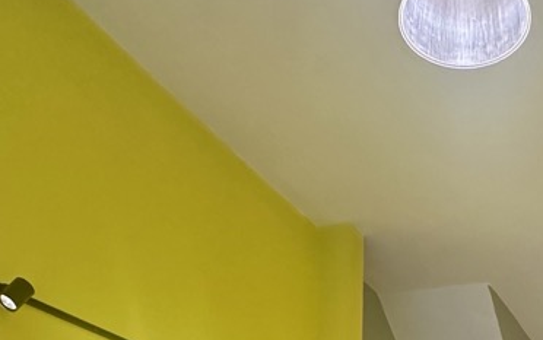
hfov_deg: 37.7
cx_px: 455
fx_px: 755
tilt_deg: +1.0
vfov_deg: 20.0
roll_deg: -1.0
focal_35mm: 51
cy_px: 576
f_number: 2.2
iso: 250
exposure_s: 1/100
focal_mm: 2.22
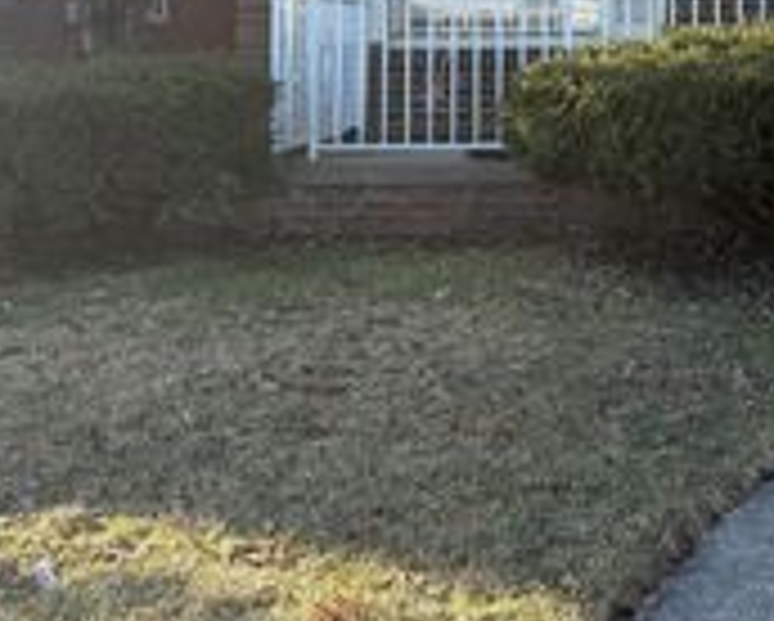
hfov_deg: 26.3
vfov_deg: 21.7
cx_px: 783
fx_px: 1559
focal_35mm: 68
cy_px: -11
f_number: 1.78
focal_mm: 6.76
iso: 100
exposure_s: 1/1727
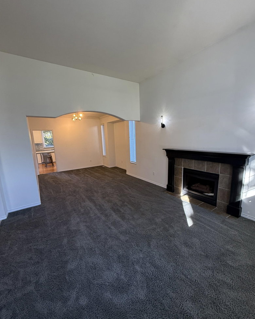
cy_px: 163
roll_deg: +1.7
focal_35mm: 15
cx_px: 131
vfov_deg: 96.8
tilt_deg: -10.6
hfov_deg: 84.0
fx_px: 141
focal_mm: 2.22
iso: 250
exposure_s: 1/60
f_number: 2.2
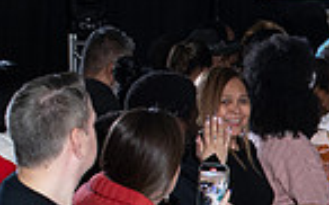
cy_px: 265
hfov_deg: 7.2
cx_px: 617
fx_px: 2536
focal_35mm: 283
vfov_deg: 4.6
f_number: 5.6
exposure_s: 1/160
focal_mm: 70
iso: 1250
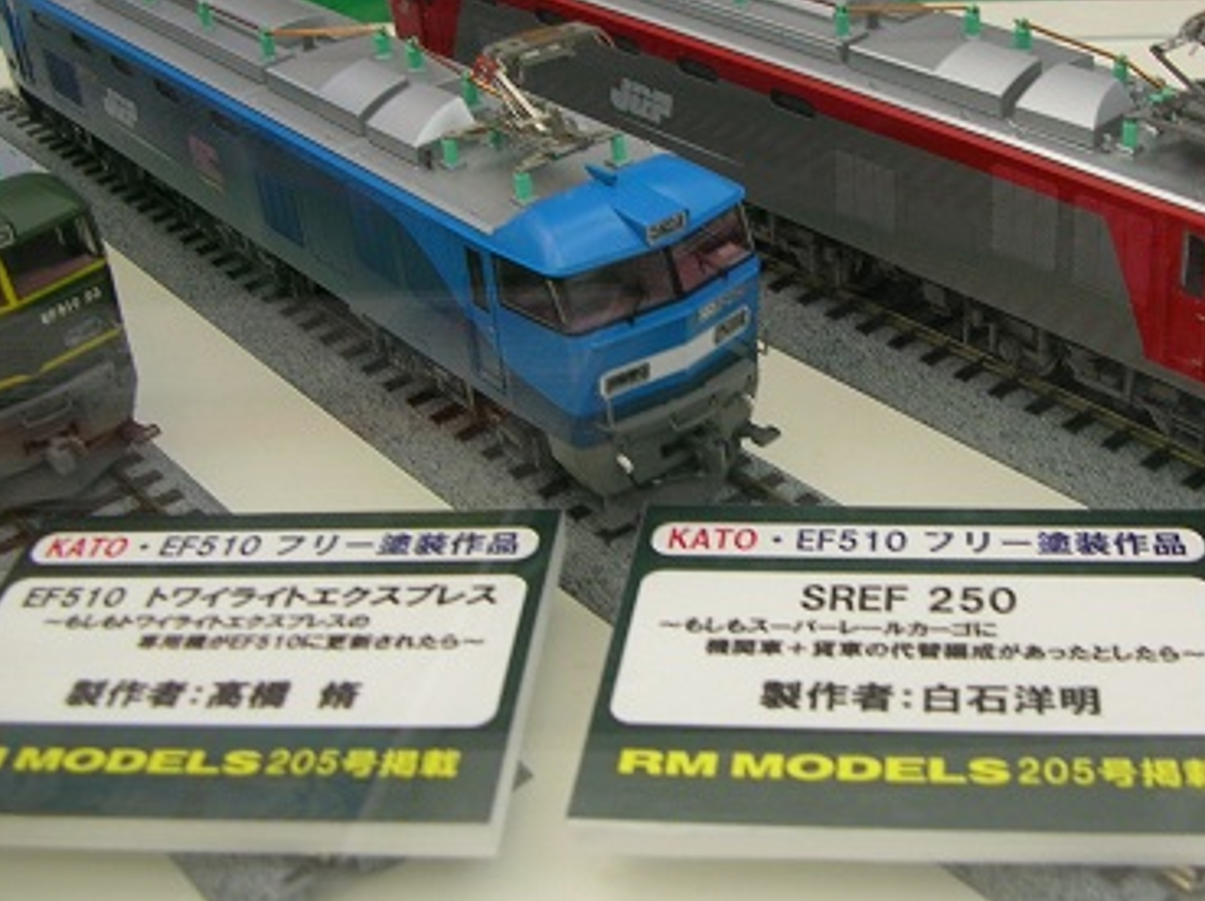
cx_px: 795
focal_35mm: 47
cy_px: 335
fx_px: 1634
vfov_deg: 30.7
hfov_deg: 40.0
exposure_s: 1/18.5
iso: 50
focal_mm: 5.8
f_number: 2.8
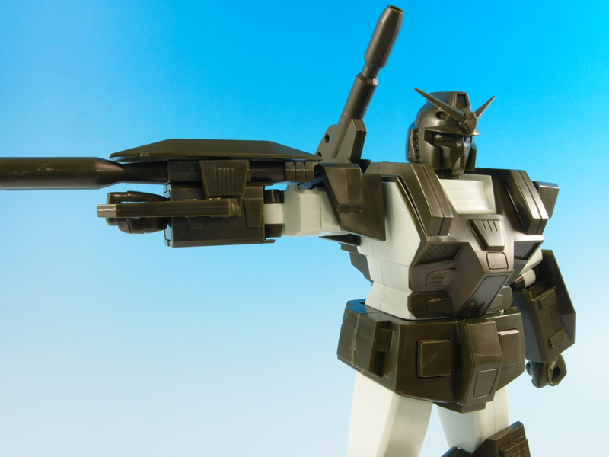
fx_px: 598
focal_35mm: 34
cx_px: 304
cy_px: 228
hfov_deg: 54.0
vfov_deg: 41.8
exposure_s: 1/2.5
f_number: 8
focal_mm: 7.41
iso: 100
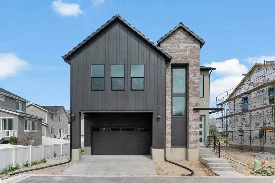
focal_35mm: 20
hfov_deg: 84.0
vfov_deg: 61.8
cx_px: 138
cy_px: 92
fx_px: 153
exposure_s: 1/640
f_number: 8
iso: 320
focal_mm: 20
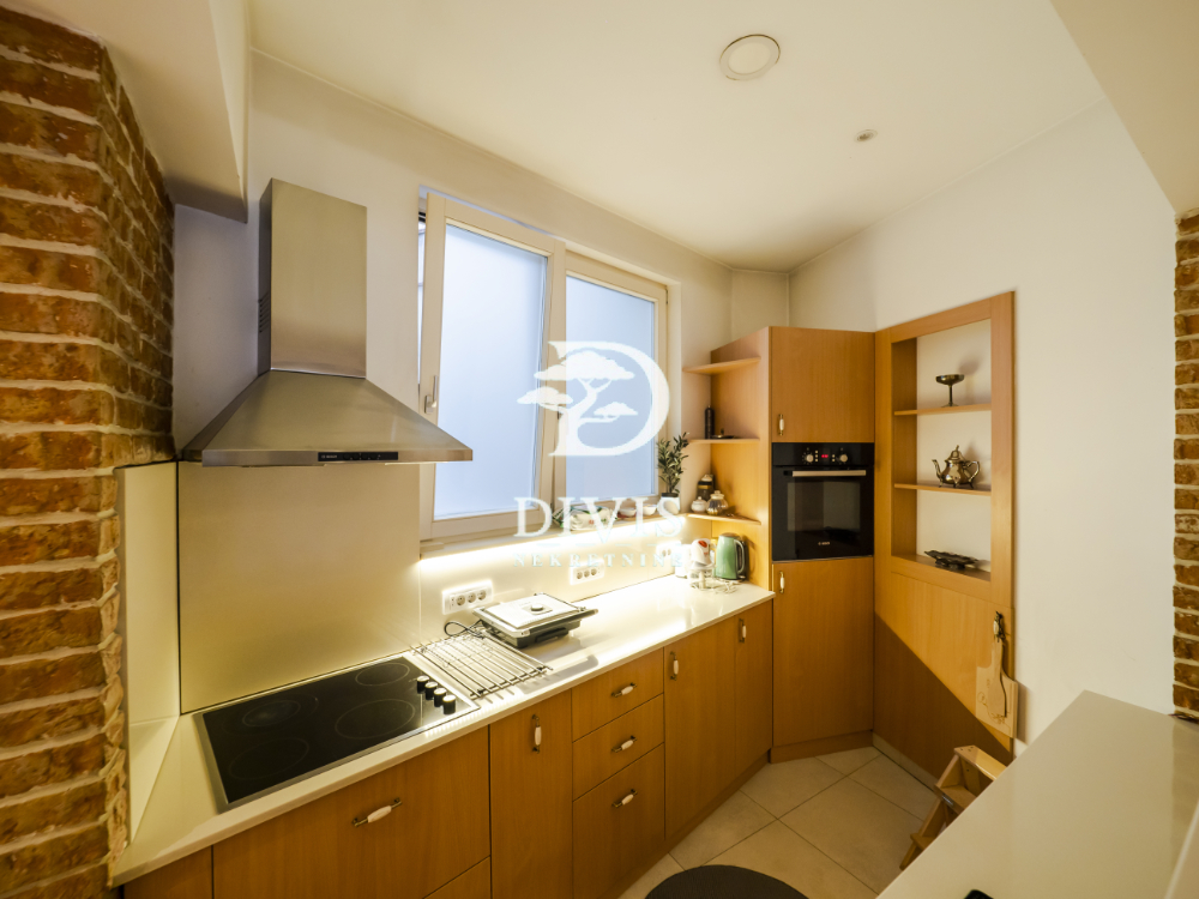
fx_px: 485
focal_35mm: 14
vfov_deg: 85.7
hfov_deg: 102.1
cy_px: 450
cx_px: 600
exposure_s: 1/15
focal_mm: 7
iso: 400
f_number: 4
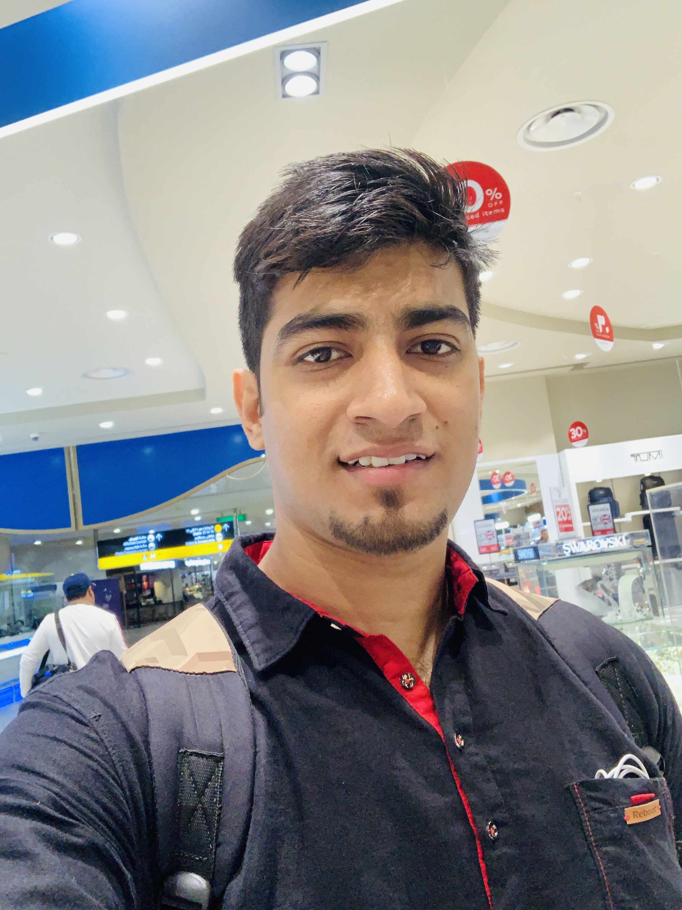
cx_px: 341
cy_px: 455
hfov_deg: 44.2
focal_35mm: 32
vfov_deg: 56.8
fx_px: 841
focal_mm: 2.87
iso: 200
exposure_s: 1/60
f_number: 2.2
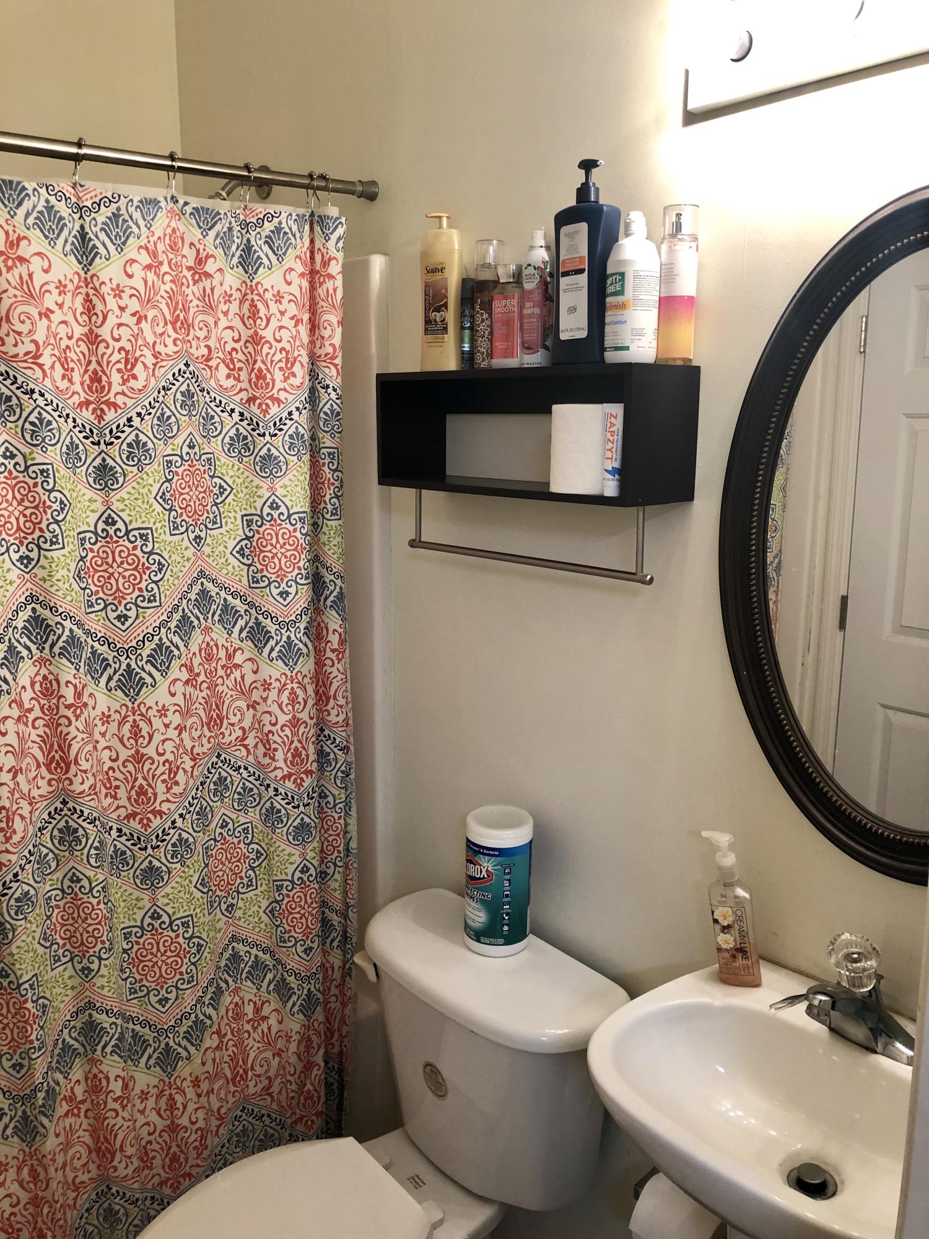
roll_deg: +1.0
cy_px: 620
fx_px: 1002
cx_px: 464
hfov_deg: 49.7
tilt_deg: -9.8
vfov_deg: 63.4
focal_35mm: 28
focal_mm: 3.99
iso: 40
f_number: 1.8
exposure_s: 1/24
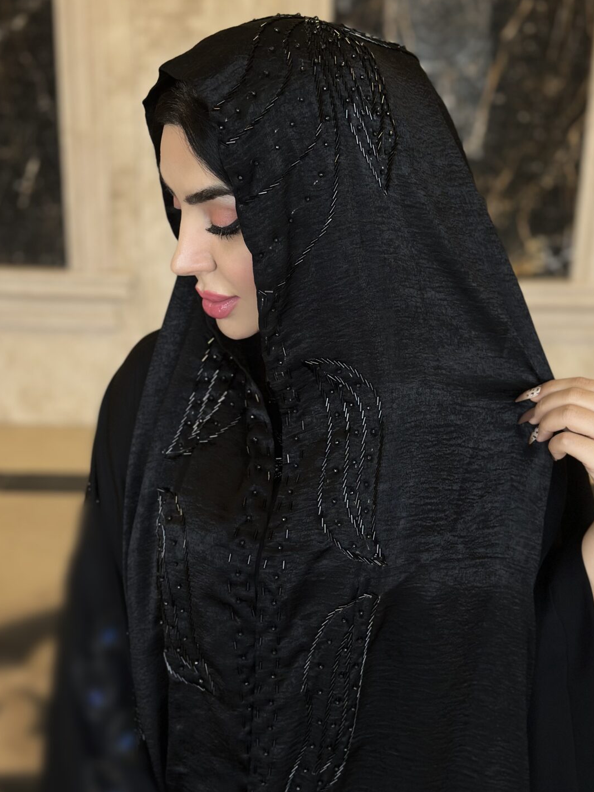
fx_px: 1235
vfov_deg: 35.5
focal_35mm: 54
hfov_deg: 27.0
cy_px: 415
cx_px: 303
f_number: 1.78
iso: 100
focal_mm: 6.86
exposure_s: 1/100
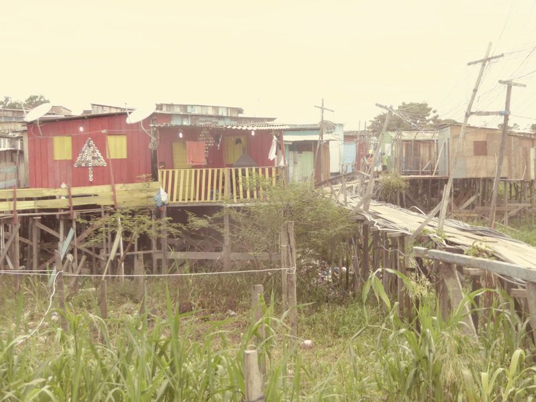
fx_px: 945
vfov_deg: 24.0
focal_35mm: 61
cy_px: 201
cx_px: 268
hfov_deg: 31.7
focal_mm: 10.9
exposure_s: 1/100
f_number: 4.3
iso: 80
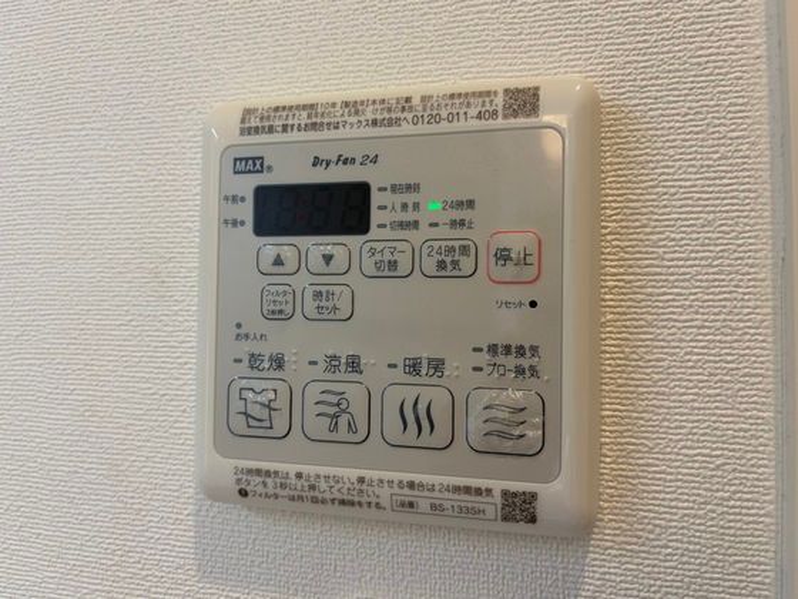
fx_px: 599
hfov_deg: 67.3
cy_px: 300
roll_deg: -0.1
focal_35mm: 26
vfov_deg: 53.1
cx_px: 399
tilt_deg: +1.7
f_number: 1.6
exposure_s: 1/121
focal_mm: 5.96
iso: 100
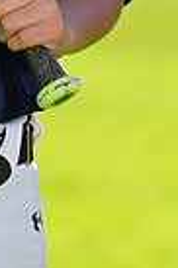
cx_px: -114
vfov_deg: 1.7
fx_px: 8788
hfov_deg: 1.2
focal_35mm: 1182
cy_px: -217
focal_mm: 279
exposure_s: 1/250
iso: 100
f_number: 6.3
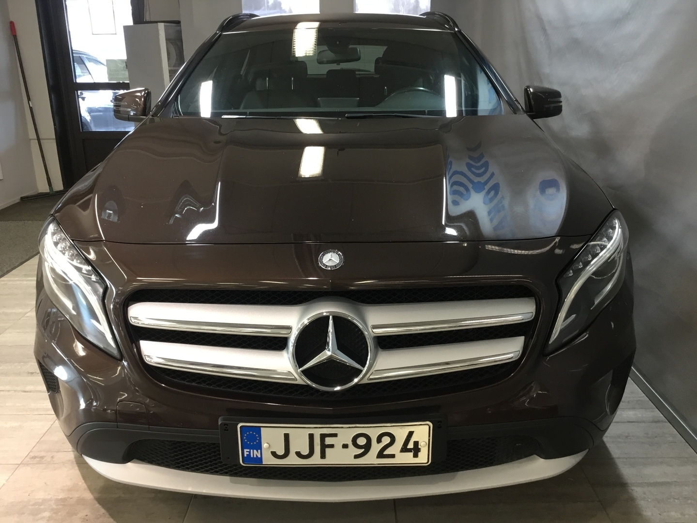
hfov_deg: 58.4
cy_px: 262
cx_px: 348
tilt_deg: -18.2
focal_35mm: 31
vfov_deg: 45.4
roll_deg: +1.7
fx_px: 624
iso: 125
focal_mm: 3.3
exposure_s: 1/33
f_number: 2.4
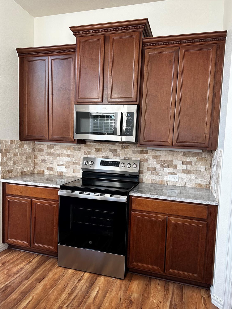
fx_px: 223
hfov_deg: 54.9
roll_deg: -1.7
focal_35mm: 25
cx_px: 117
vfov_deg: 69.4
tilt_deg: -2.9
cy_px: 160
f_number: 1.78
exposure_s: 1/121
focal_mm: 6.86
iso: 160
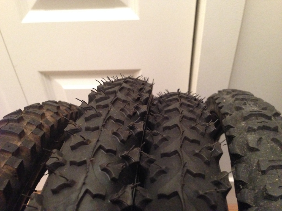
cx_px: 141
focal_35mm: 33
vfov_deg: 42.9
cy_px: 106
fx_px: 269
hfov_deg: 55.4
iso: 640
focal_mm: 4.12
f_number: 2.4
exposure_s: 1/15
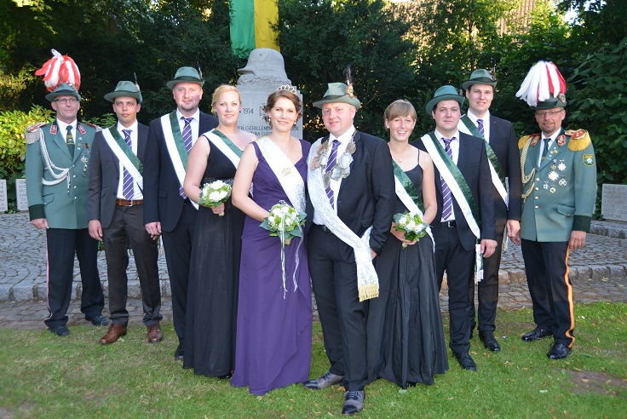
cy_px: 210
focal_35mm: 38
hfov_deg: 50.7
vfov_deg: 35.1
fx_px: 662
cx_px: 314
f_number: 5
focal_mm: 38
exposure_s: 1/125
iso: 800
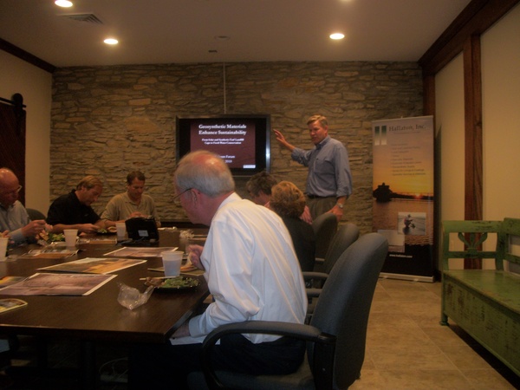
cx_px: 260
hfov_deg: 56.8
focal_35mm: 32
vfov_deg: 44.2
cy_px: 195
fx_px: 481
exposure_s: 1/30
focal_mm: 5.7
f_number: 2.9
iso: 160
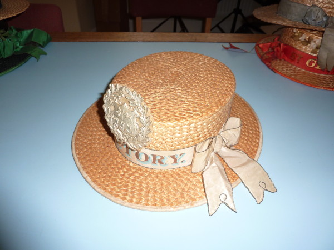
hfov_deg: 69.4
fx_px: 241
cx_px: 167
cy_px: 125
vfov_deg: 54.9
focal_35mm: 25
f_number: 3.3
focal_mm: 4.1
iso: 100
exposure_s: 1/30
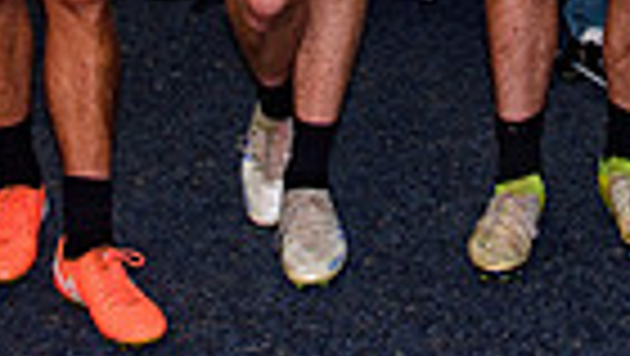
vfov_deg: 8.7
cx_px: 549
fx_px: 2173
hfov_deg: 16.3
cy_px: -411
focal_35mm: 130
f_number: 3.2
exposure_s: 1/160
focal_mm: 16
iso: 100
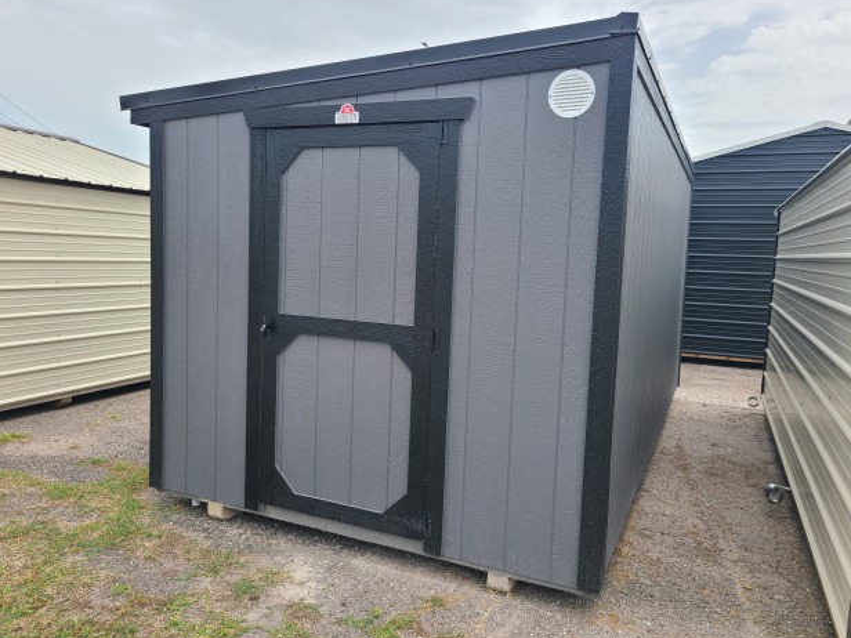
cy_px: 312
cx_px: 420
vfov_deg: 51.4
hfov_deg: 65.3
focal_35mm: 27
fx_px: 664
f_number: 1.8
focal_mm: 5.4
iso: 40
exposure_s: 1/973
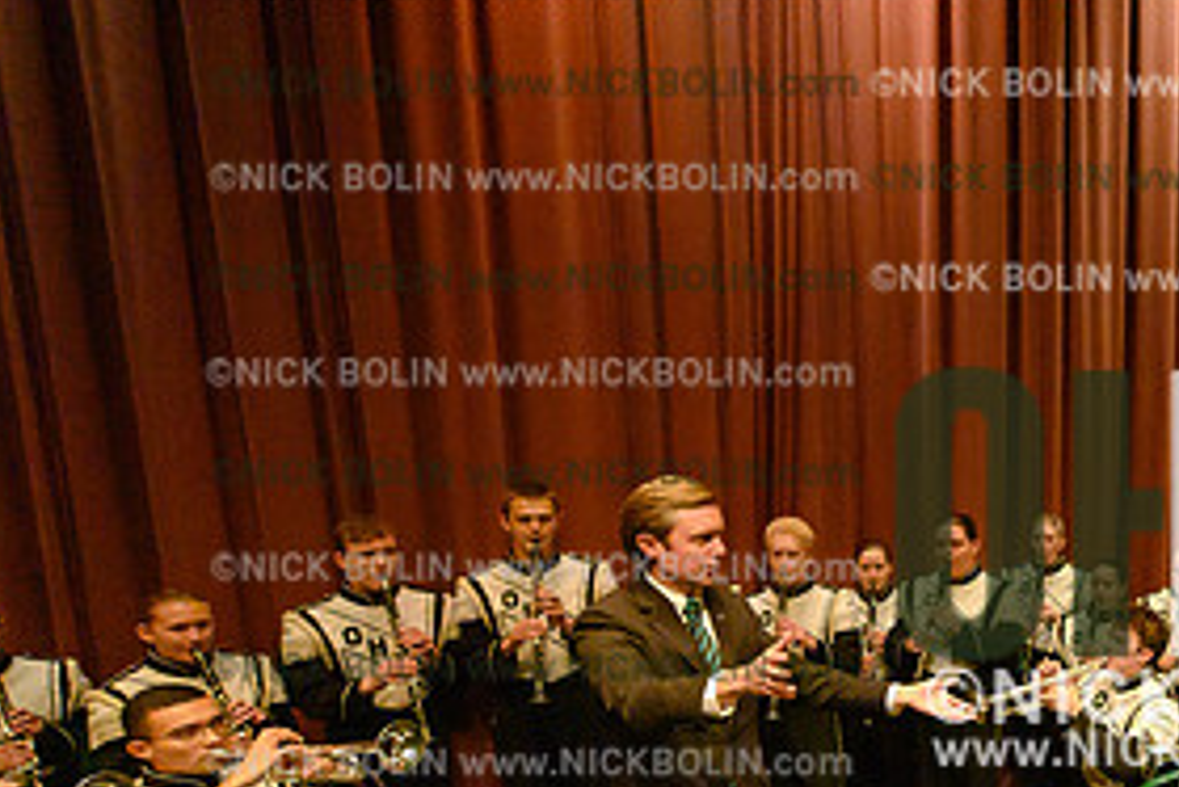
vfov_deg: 43.8
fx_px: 950
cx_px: 1192
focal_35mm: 29
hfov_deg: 50.7
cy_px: 570
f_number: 2.8
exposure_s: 1/320
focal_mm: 14
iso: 25600
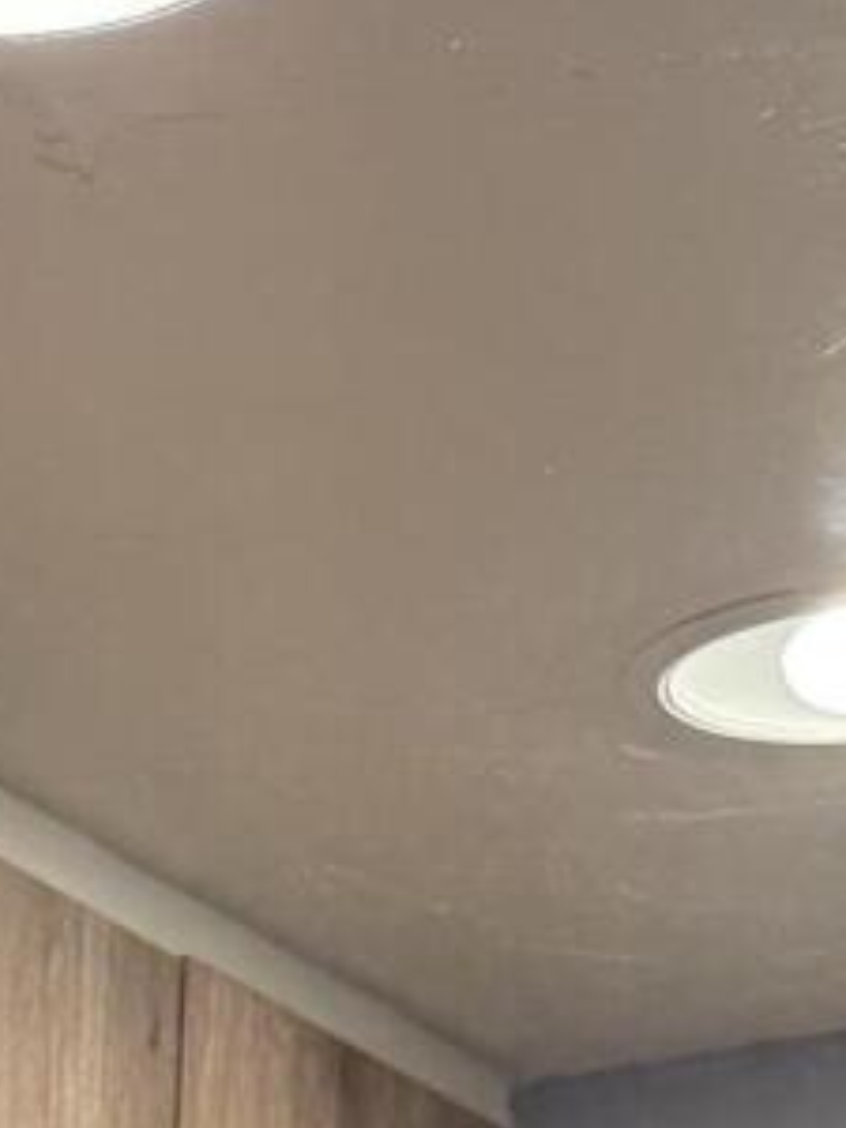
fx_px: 5214
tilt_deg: -8.8
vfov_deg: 9.6
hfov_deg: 8.9
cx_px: -635
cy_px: 3392
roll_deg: -0.6
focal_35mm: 160
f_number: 1.78
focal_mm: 6.76
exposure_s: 1/60
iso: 100
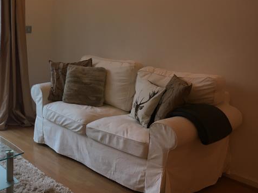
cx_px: 43
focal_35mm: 49
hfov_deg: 37.2
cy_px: 64
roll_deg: -0.4
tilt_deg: -8.2
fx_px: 365
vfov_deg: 29.5
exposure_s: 1/33
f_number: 2.2
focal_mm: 4.15
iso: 40
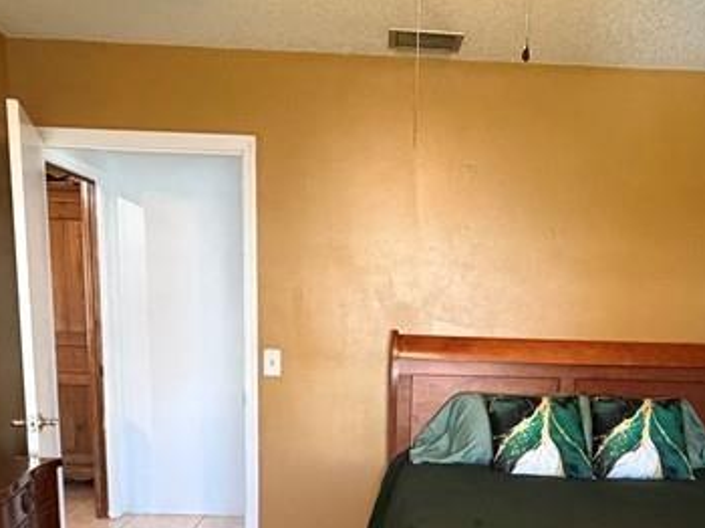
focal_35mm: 41
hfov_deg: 45.5
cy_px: 466
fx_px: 834
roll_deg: -1.6
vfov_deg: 33.4
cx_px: 429
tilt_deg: -12.2
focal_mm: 2.22
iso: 1250
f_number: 2.2
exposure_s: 1/60
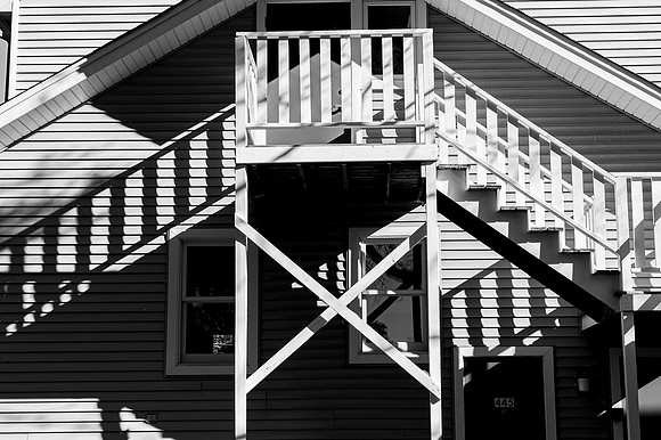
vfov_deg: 21.9
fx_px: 1138
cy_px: 220
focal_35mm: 62
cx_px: 330
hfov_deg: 32.4
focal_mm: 62
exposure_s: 1/100
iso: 200
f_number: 11
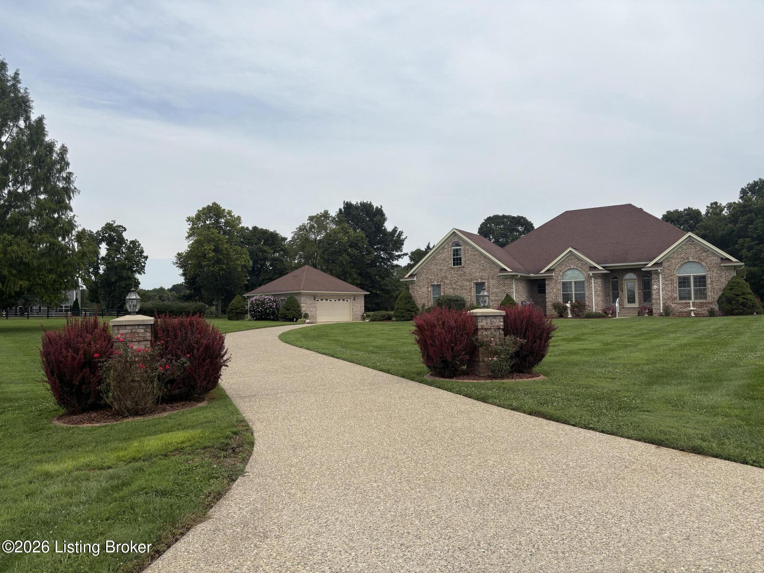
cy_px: 286
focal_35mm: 26
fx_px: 574
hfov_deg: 67.3
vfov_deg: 53.1
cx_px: 382
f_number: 1.6
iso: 50
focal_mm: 5.96
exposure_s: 1/5348
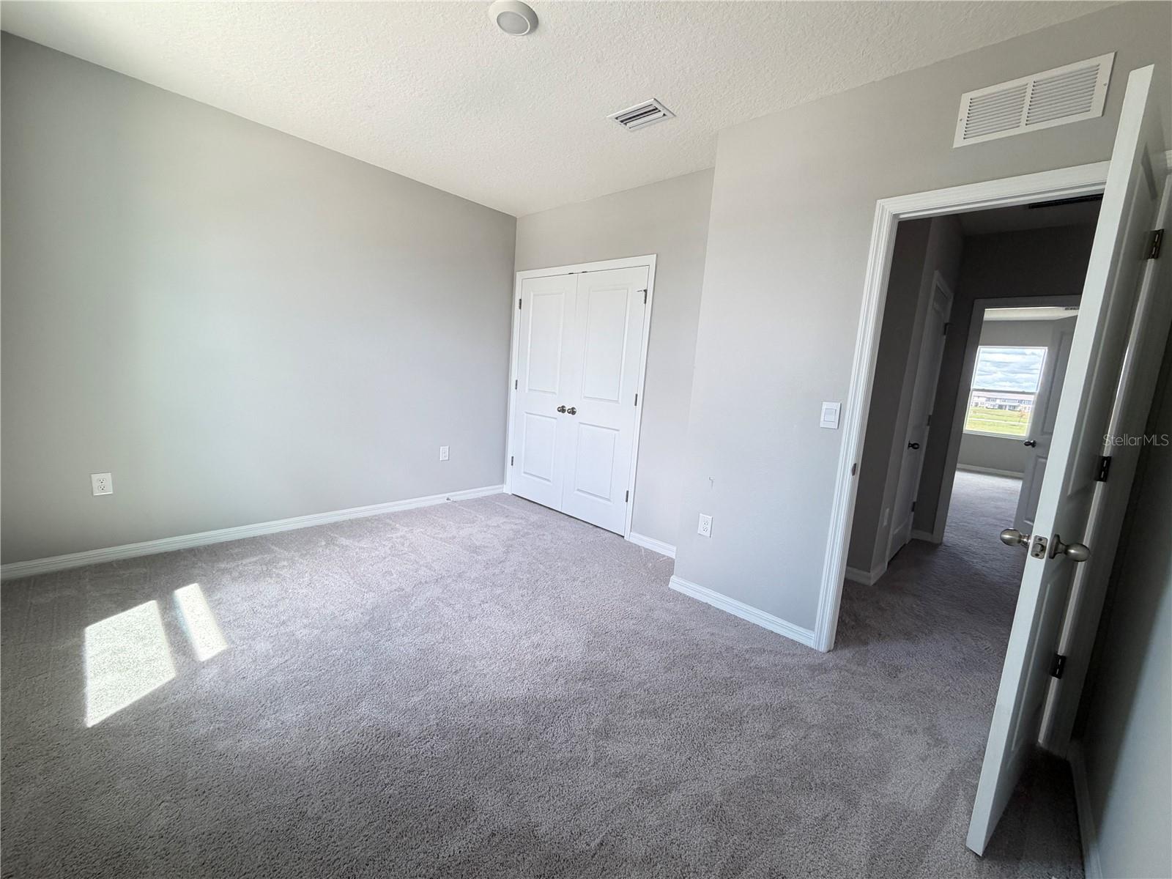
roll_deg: -4.0
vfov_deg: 85.7
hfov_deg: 102.1
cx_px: 586
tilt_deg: -8.2
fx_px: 474
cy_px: 440
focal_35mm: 14
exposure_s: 1/121
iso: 250
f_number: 2.2
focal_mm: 2.22
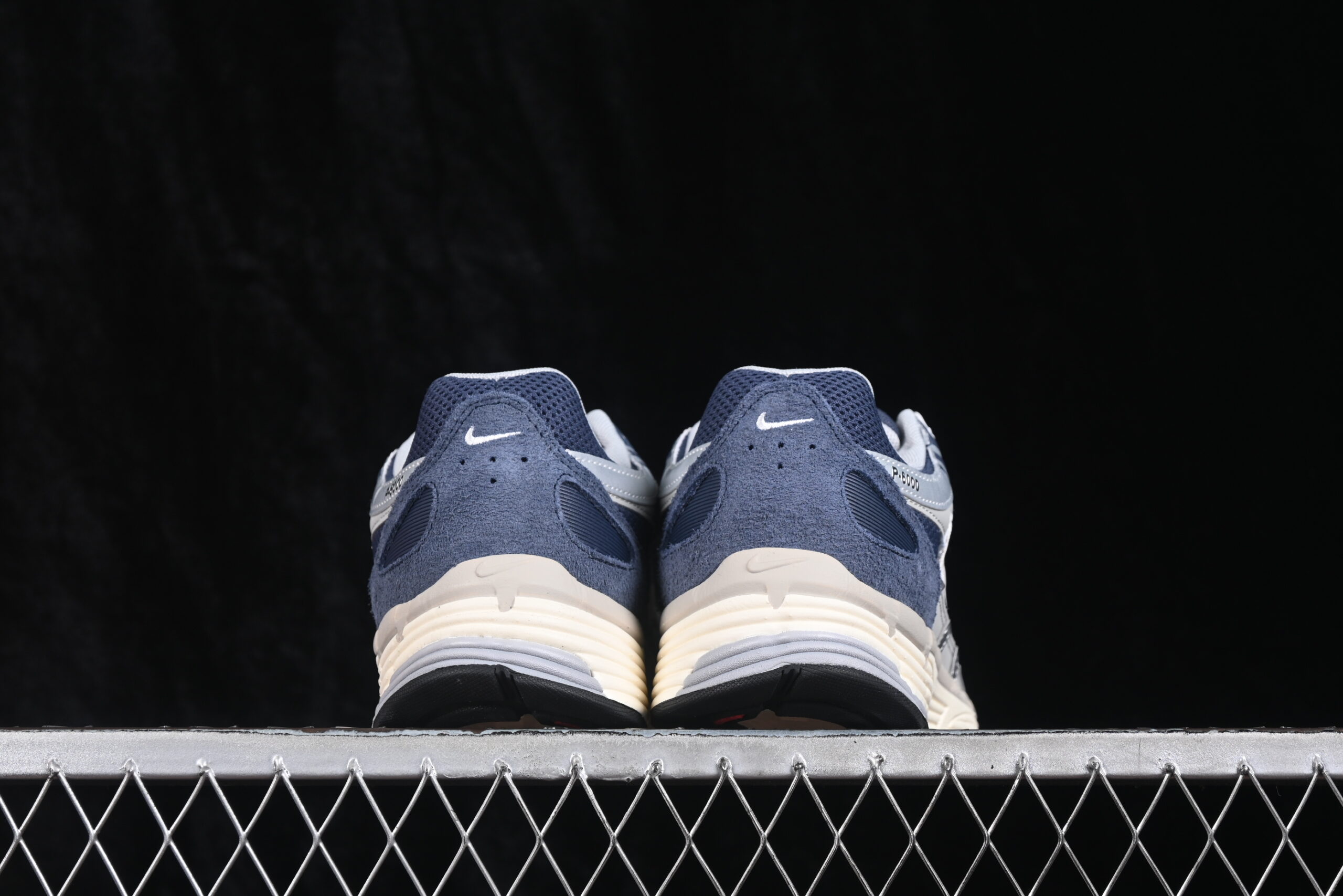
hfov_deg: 27.0
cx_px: 672
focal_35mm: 75
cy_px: 448
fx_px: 2798
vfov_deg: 18.2
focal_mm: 50
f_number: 6.3
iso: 160
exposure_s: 1/60
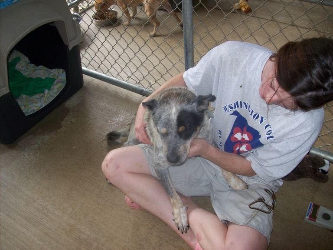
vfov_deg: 39.6
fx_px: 346
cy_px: 125
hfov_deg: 51.4
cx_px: 166
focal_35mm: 36
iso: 80
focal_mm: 6
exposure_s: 1/64
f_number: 2.7
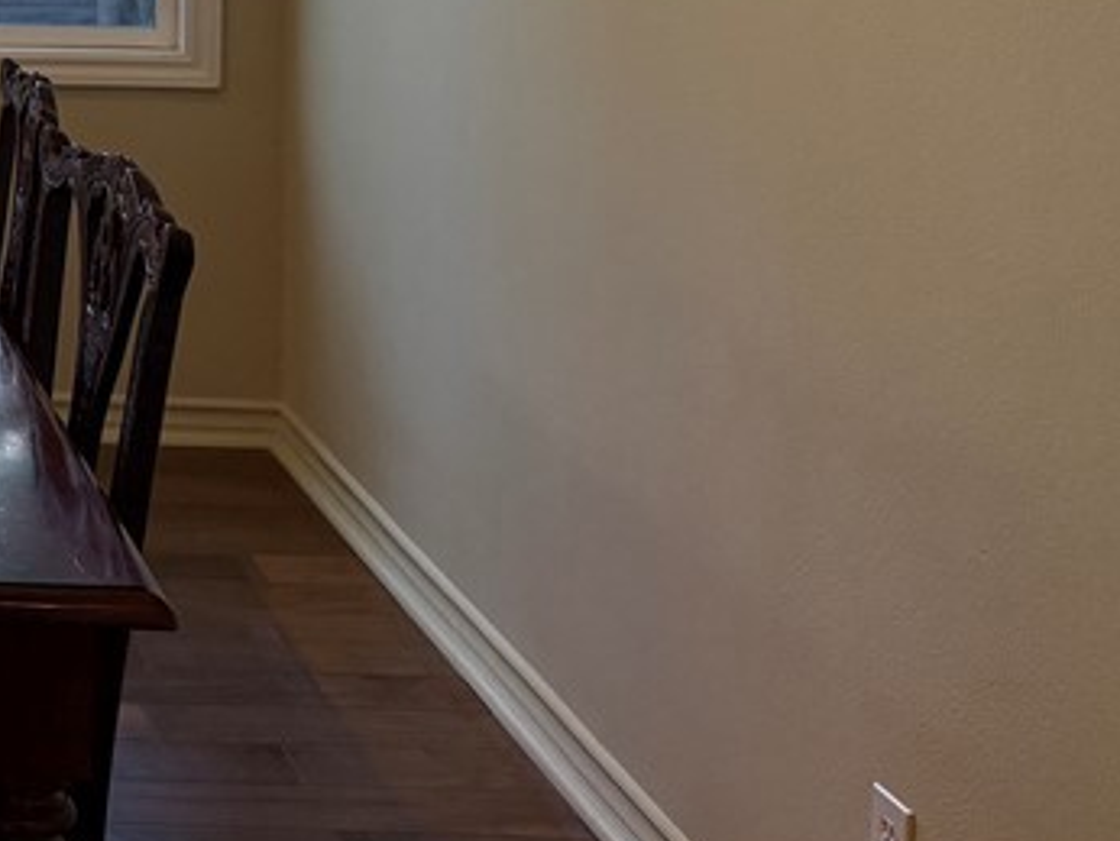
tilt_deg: -2.8
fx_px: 2299
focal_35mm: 71
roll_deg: -0.3
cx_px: -482
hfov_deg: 23.0
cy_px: -149
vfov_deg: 19.6
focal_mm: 6.76
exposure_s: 1/227
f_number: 1.78
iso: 200
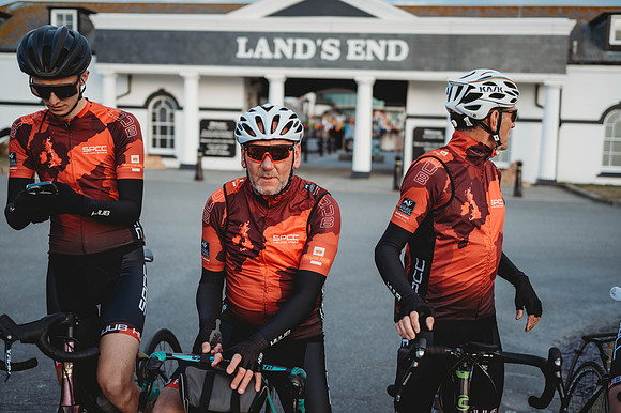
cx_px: 310
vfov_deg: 33.4
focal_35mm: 40
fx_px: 690
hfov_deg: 48.5
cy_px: 206
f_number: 2.5
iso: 100
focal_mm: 40
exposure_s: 1/400
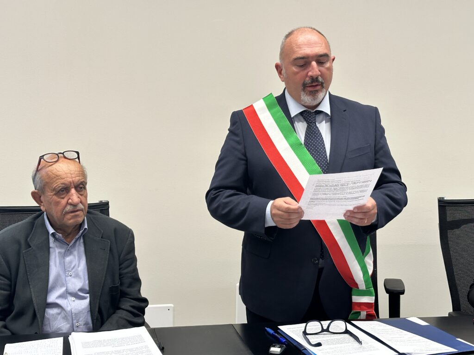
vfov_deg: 30.3
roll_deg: -0.5
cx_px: 237
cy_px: 178
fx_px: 657
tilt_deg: -6.0
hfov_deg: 39.7
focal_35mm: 48
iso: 100
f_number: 1.78
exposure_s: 1/50
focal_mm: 6.86
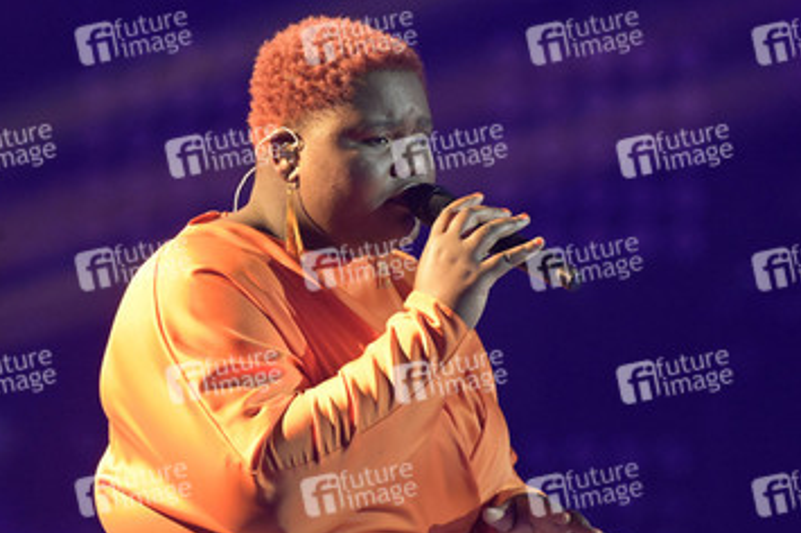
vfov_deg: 2.8
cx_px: 389
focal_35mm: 495
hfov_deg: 4.2
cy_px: 321
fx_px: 11003
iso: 12800
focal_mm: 390
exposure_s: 1/320
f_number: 5.6
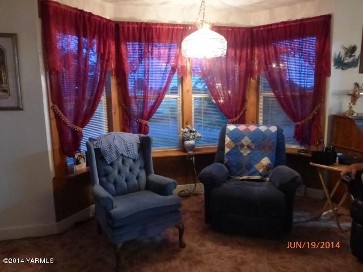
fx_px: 262
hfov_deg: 69.4
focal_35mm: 25
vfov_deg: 54.9
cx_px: 182
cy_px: 136
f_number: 3.3
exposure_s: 1/13
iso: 800
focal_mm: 4.3
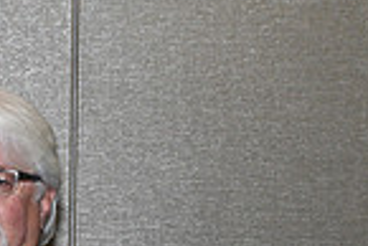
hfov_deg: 11.1
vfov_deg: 7.3
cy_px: 450
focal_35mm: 184
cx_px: 3
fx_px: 1883
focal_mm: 46
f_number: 7.1
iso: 1000
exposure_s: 1/200
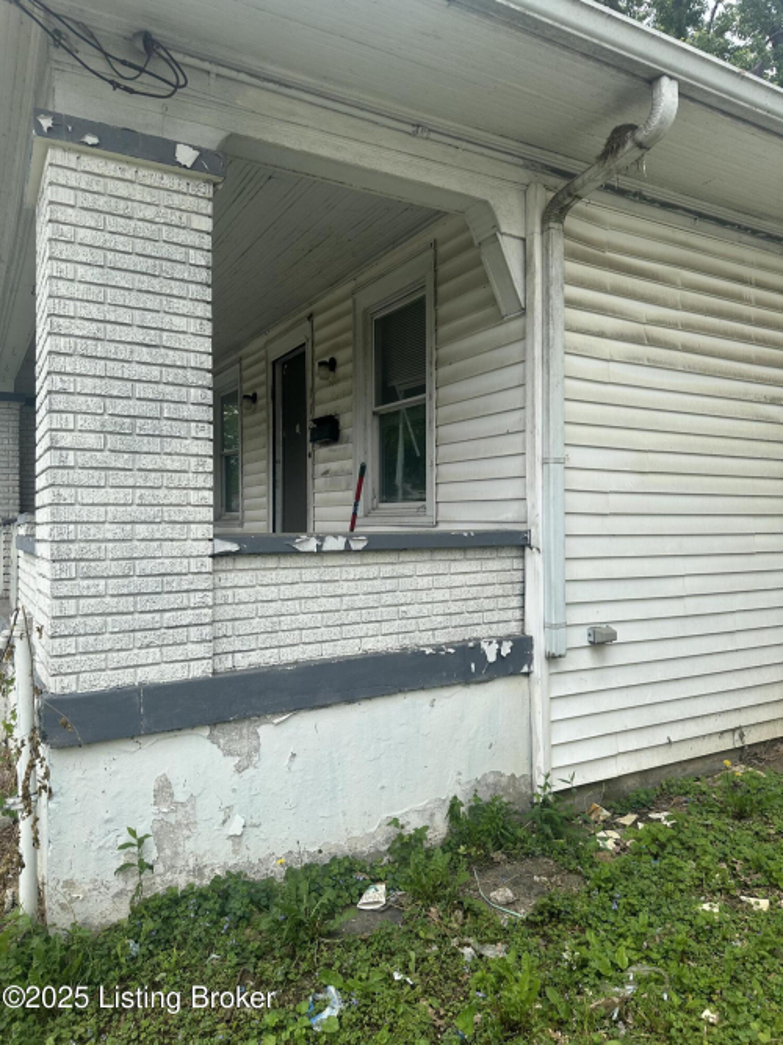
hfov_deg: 56.8
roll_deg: -0.8
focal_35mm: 24
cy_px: 522
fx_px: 724
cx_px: 392
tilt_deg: +0.4
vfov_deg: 71.6
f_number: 1.78
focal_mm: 6.86
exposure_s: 1/1721
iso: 80
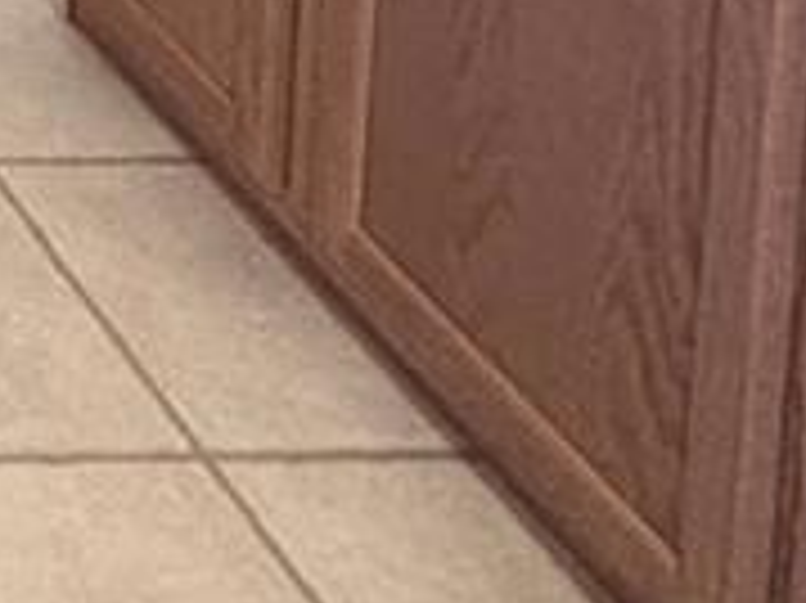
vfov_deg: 11.8
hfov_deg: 15.6
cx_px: -1031
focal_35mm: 80
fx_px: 1861
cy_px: -1107
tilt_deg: -3.9
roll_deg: +0.5
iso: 250
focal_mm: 2.22
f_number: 2.2
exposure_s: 1/60
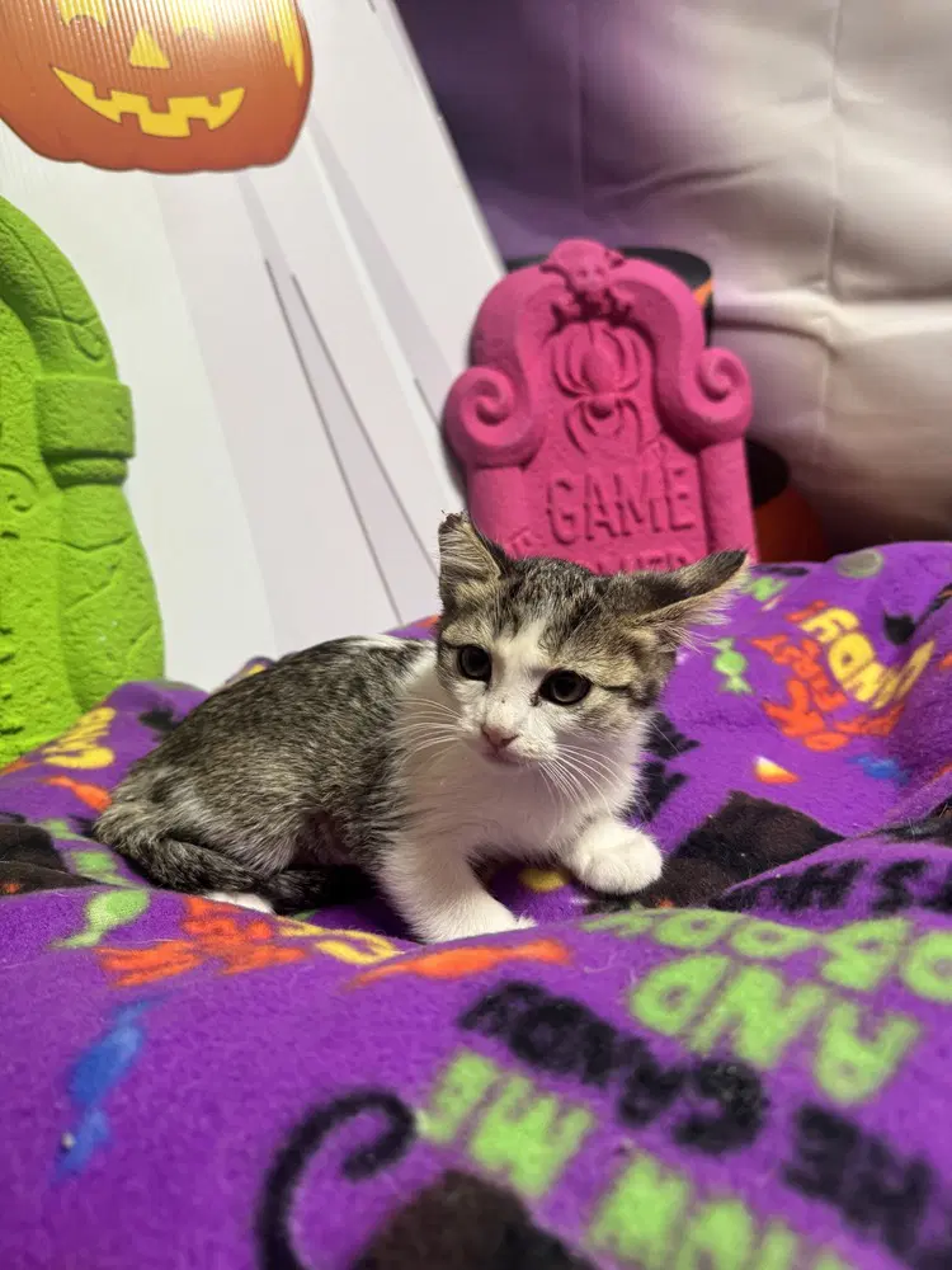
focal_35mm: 24
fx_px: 880
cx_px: 476
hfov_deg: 56.8
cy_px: 635
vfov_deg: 71.6
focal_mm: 6.76
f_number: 1.78
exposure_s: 1/60
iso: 200
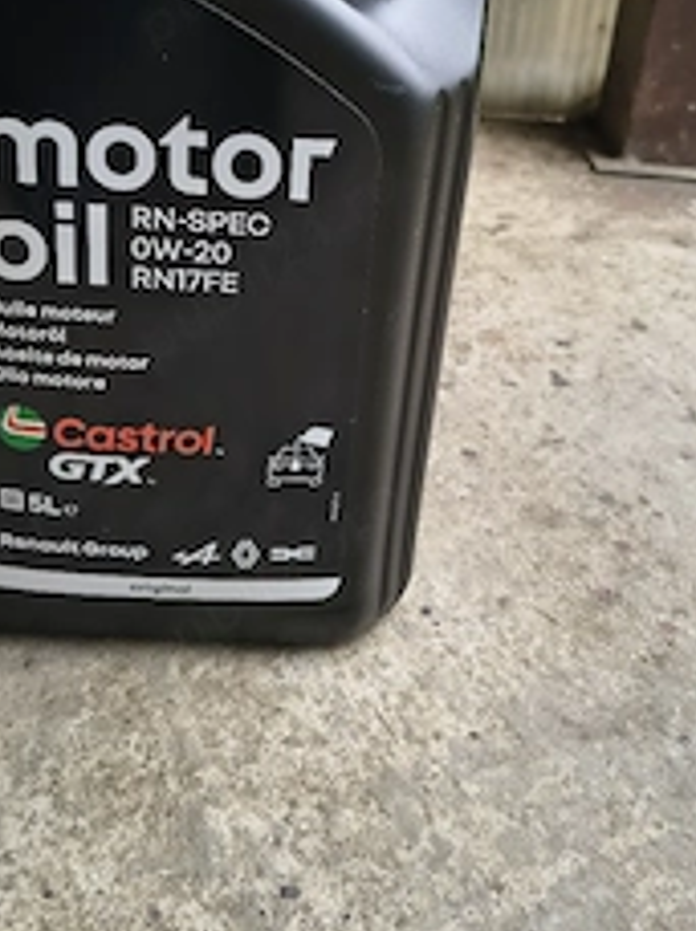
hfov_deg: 34.3
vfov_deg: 44.2
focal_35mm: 42
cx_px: 350
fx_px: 1129
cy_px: 313
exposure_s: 1/132
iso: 100
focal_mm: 5.56
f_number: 1.8
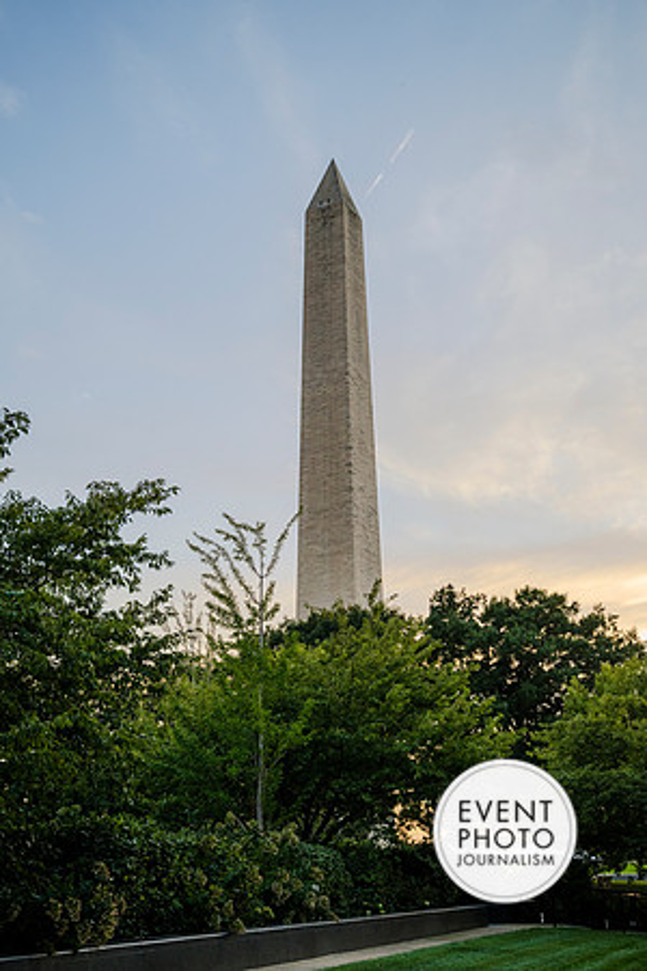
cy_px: 486
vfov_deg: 45.4
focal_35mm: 43
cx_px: 324
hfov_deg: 31.2
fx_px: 1159
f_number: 3.5
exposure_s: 1/1250
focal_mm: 43
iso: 800
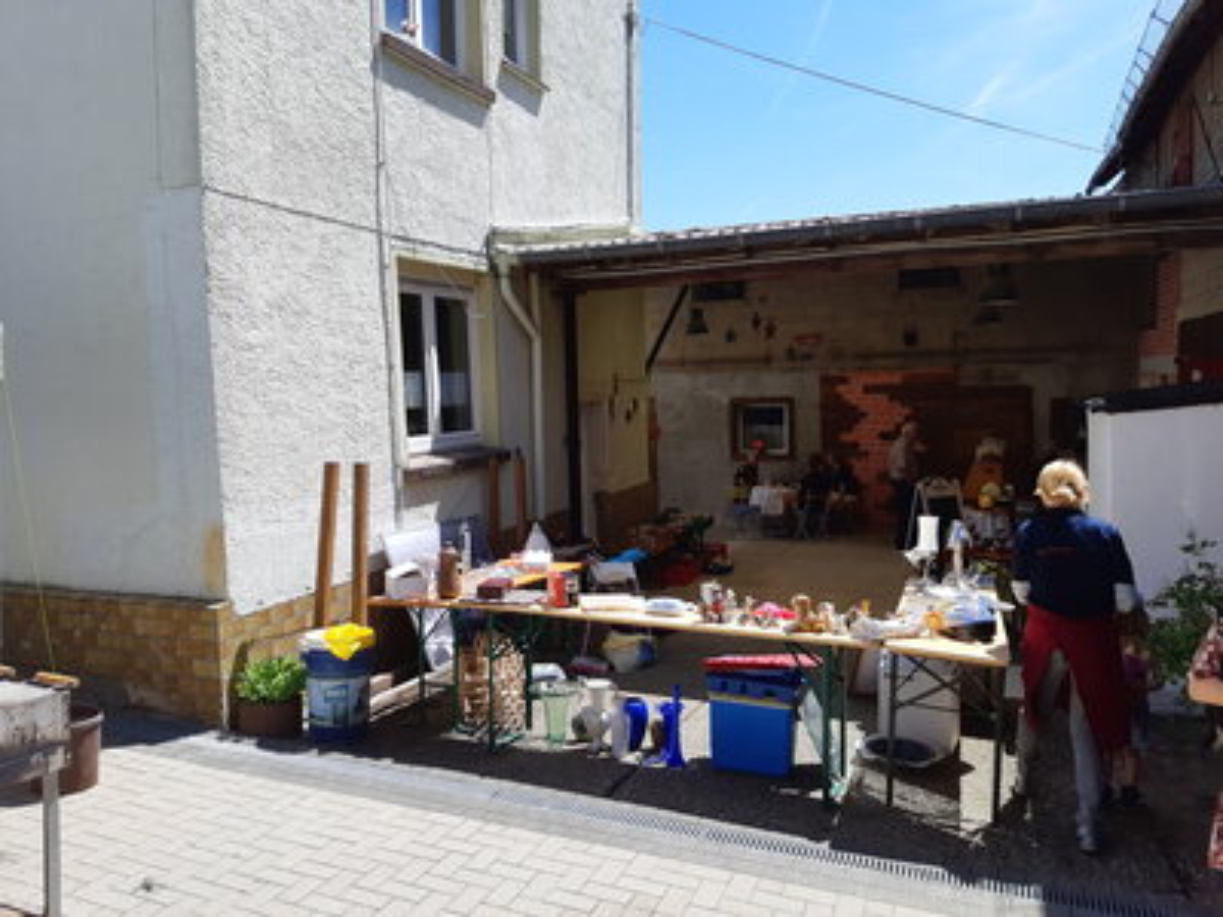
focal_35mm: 26
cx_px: 612
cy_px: 458
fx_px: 919
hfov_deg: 67.3
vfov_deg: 53.1
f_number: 1.7
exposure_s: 1/1460
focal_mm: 3.93
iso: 40
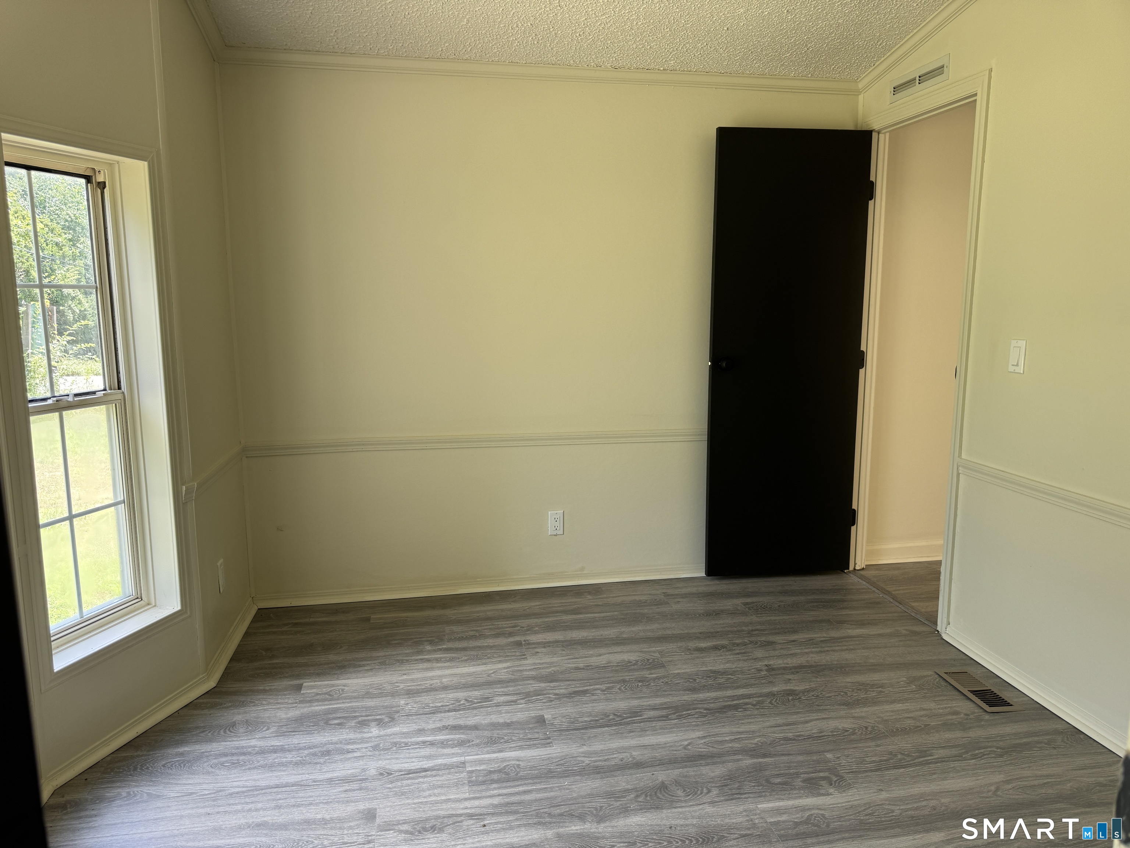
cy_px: 424
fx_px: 783
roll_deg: +0.0
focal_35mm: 24
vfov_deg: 56.8
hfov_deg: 71.6
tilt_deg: -8.8
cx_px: 565
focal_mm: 6.76
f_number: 1.78
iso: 80
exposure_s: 1/121
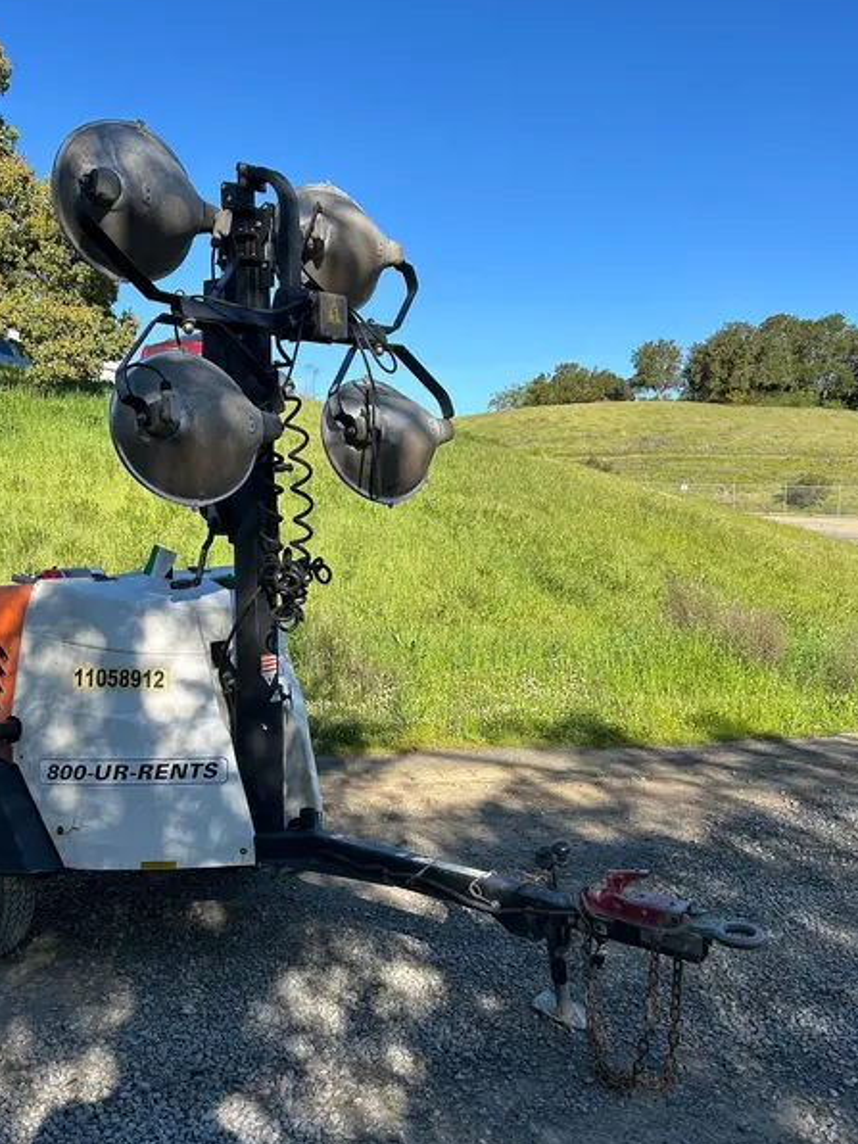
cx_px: 355
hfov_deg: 44.0
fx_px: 1058
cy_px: 613
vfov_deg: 56.8
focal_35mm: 32
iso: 50
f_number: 1.5
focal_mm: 5.7
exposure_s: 1/2353
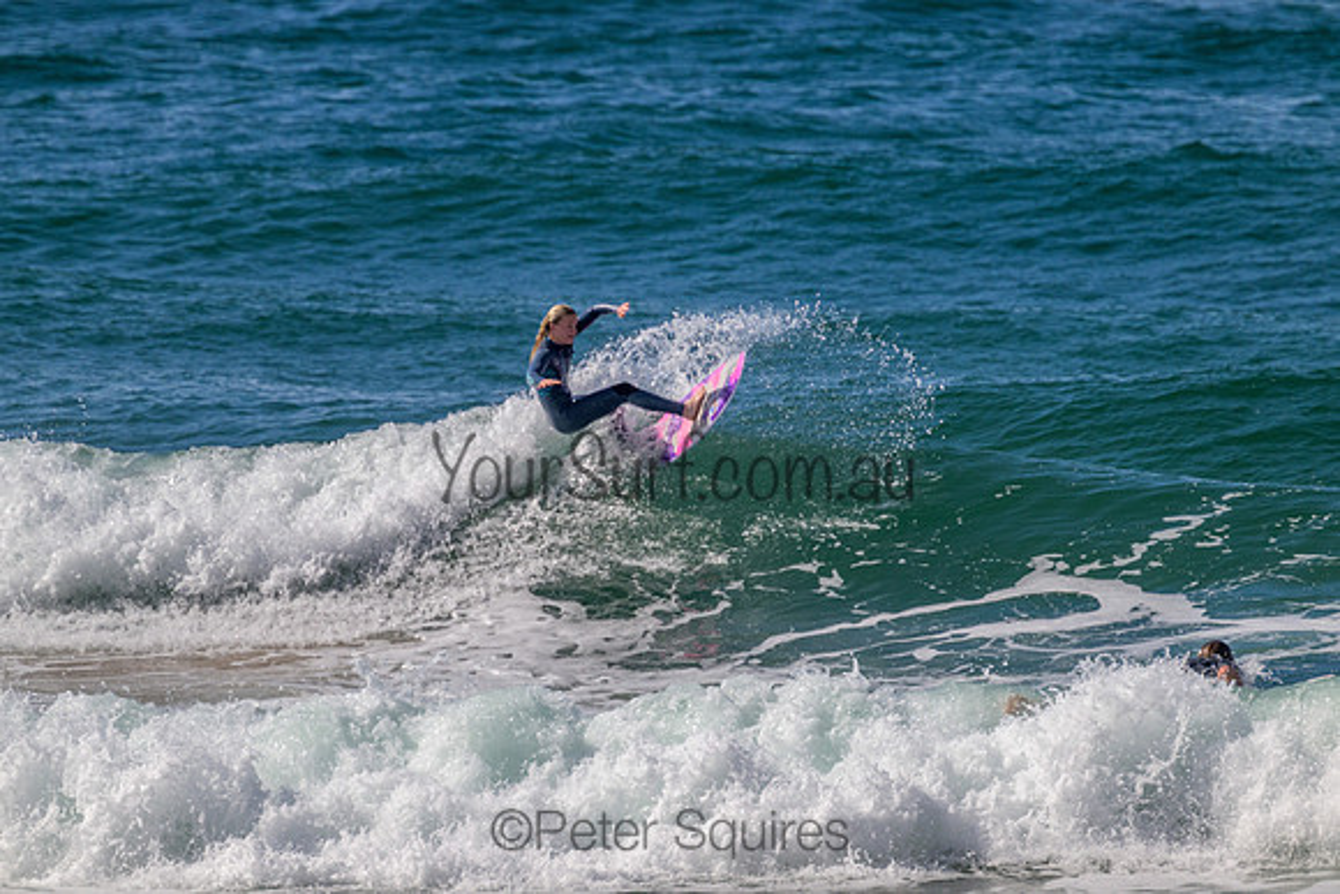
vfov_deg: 1.7
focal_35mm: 800
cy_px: 447
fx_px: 29783
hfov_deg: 2.6
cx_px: 670
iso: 800
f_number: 11
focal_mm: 800
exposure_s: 1/2000
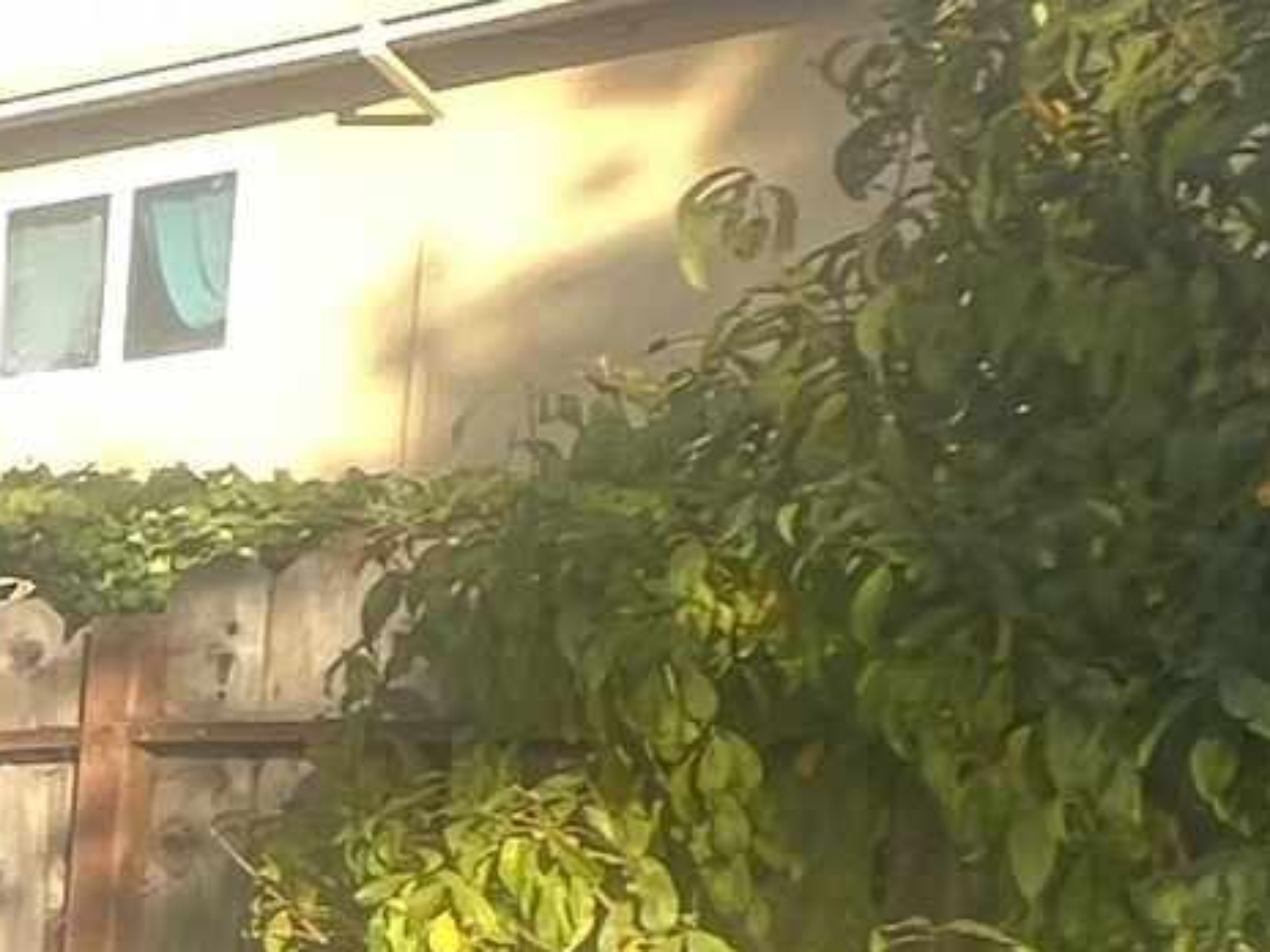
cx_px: -2701
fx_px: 3155
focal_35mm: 86
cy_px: 1182
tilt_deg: -5.5
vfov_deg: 16.4
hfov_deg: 11.0
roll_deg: +0.4
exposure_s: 1/105
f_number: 1.8
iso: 32
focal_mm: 1.57
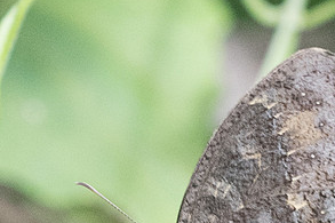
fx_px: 14359
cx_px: 260
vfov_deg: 0.9
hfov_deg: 1.3
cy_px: 232
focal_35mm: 1544
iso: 800
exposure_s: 1/160
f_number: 5.6
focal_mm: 150
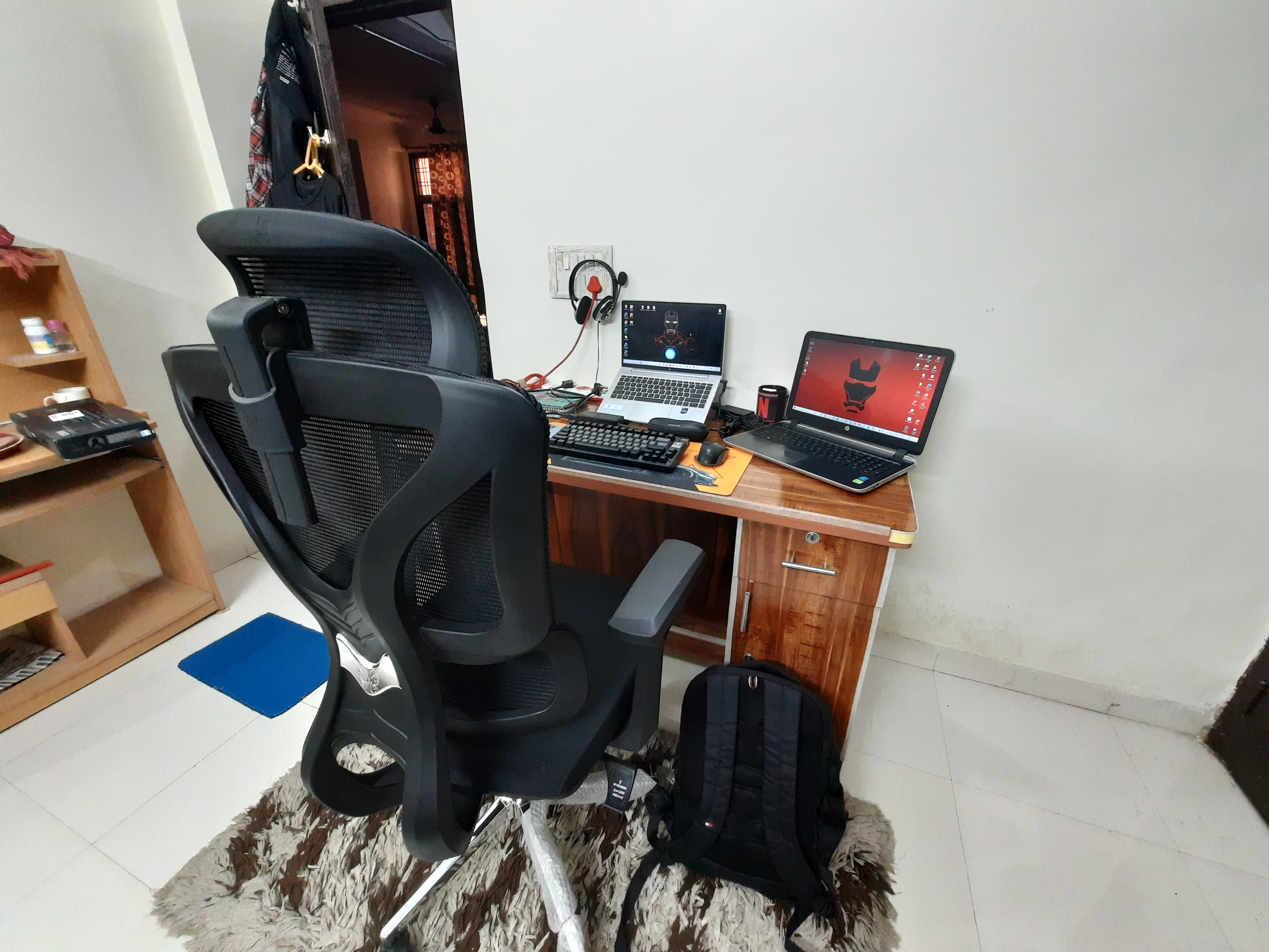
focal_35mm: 13
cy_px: 476
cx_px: 634
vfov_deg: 89.9
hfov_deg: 106.2
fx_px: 477
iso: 250
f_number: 2.2
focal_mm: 1.74
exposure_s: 1/50
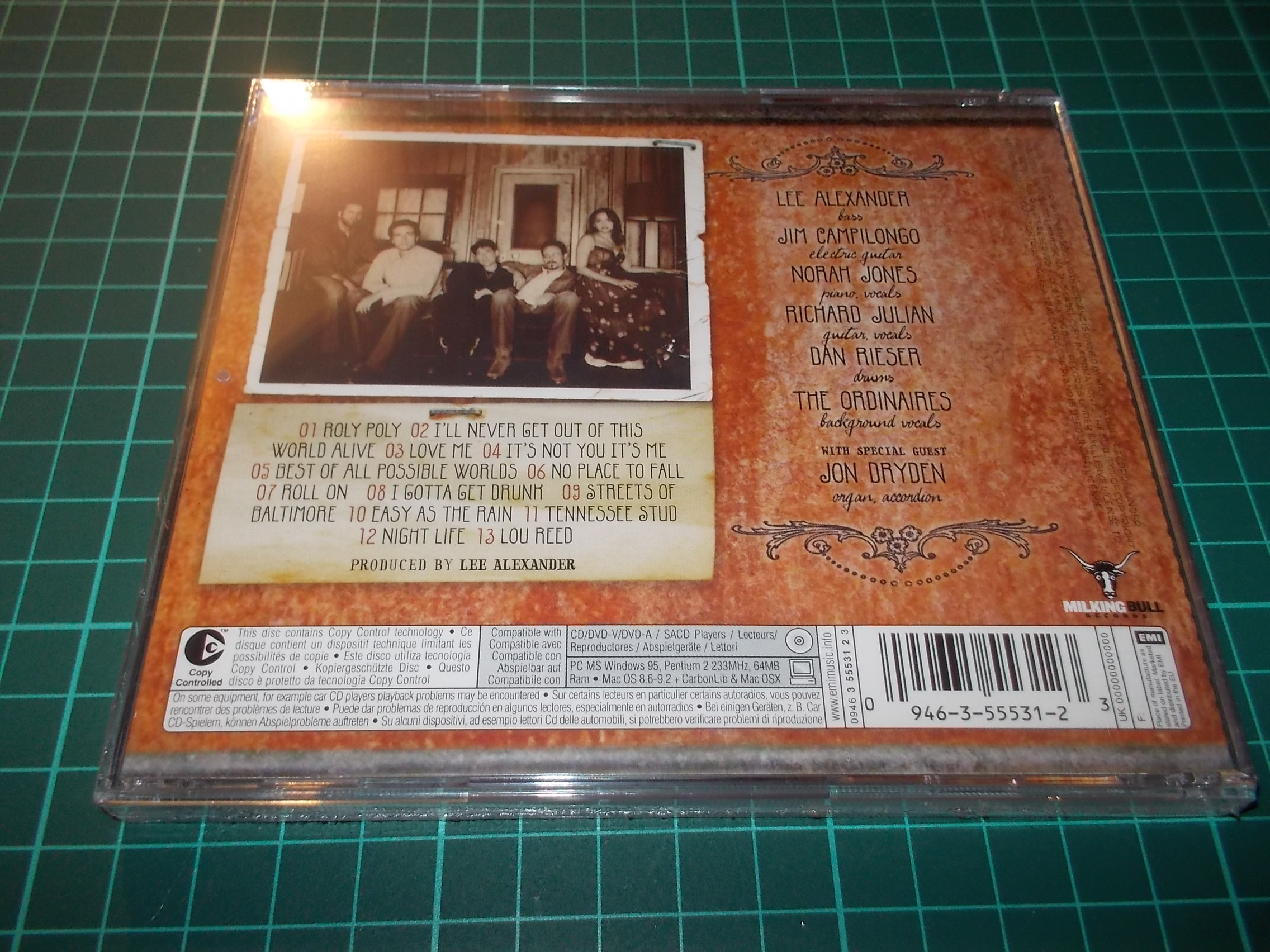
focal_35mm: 29
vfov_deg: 48.2
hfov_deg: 61.7
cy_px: 476
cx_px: 635
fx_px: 1064
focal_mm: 4.1
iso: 200
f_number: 3.3
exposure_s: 1/30
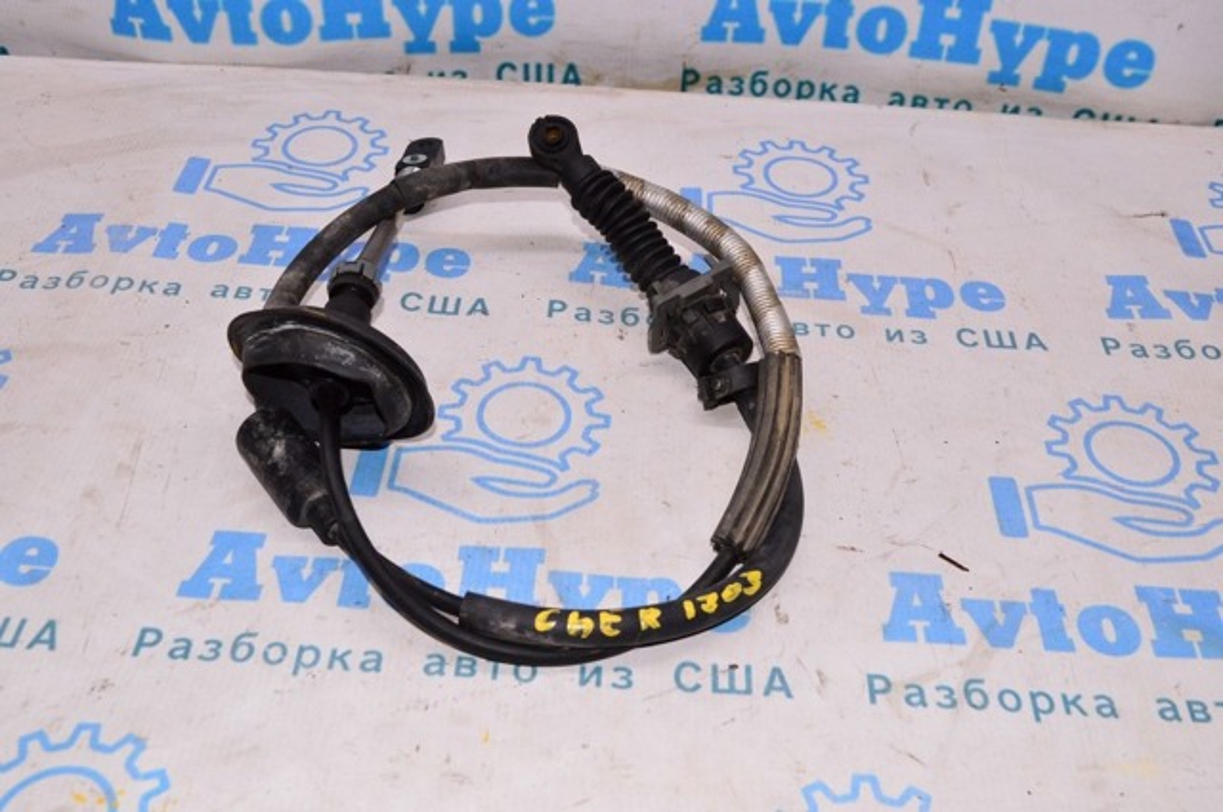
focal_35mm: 39
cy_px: 406
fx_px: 1323
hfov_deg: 49.6
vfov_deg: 34.1
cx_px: 612
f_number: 8
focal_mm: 26
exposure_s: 1/200
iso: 1600
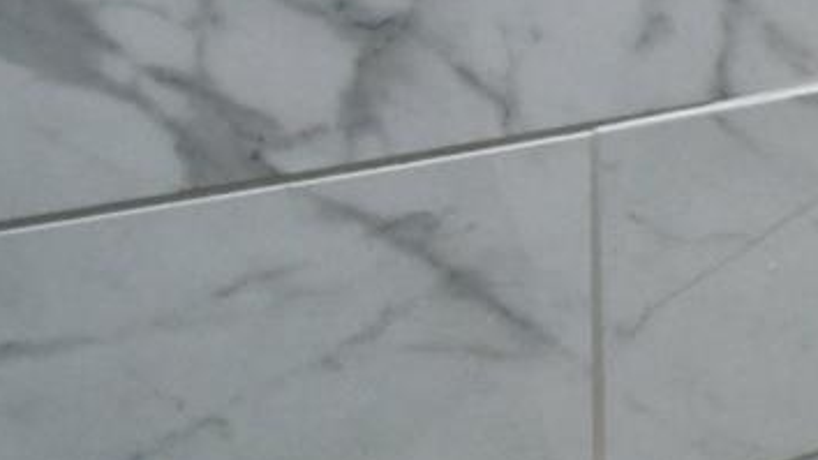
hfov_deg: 19.0
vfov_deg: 15.0
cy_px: -347
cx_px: 1615
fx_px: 1540
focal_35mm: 71
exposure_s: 1/80
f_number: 4.5
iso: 400
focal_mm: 10
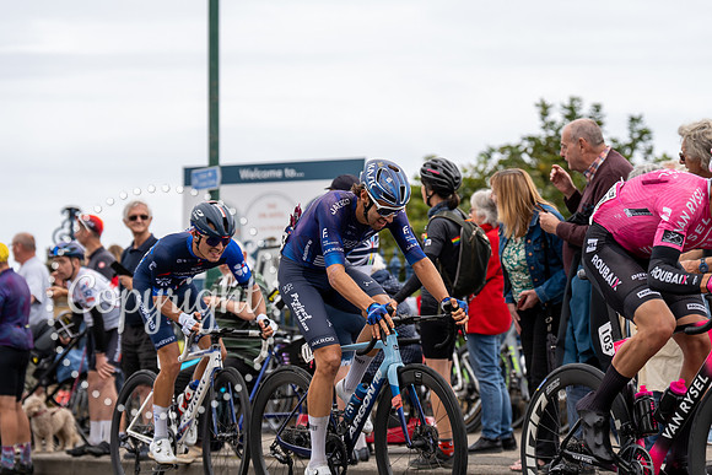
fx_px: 2354
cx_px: 356
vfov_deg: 11.5
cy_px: 238
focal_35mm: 119
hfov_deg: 17.2
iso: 320
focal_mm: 119
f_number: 3.5
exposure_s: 1/1000
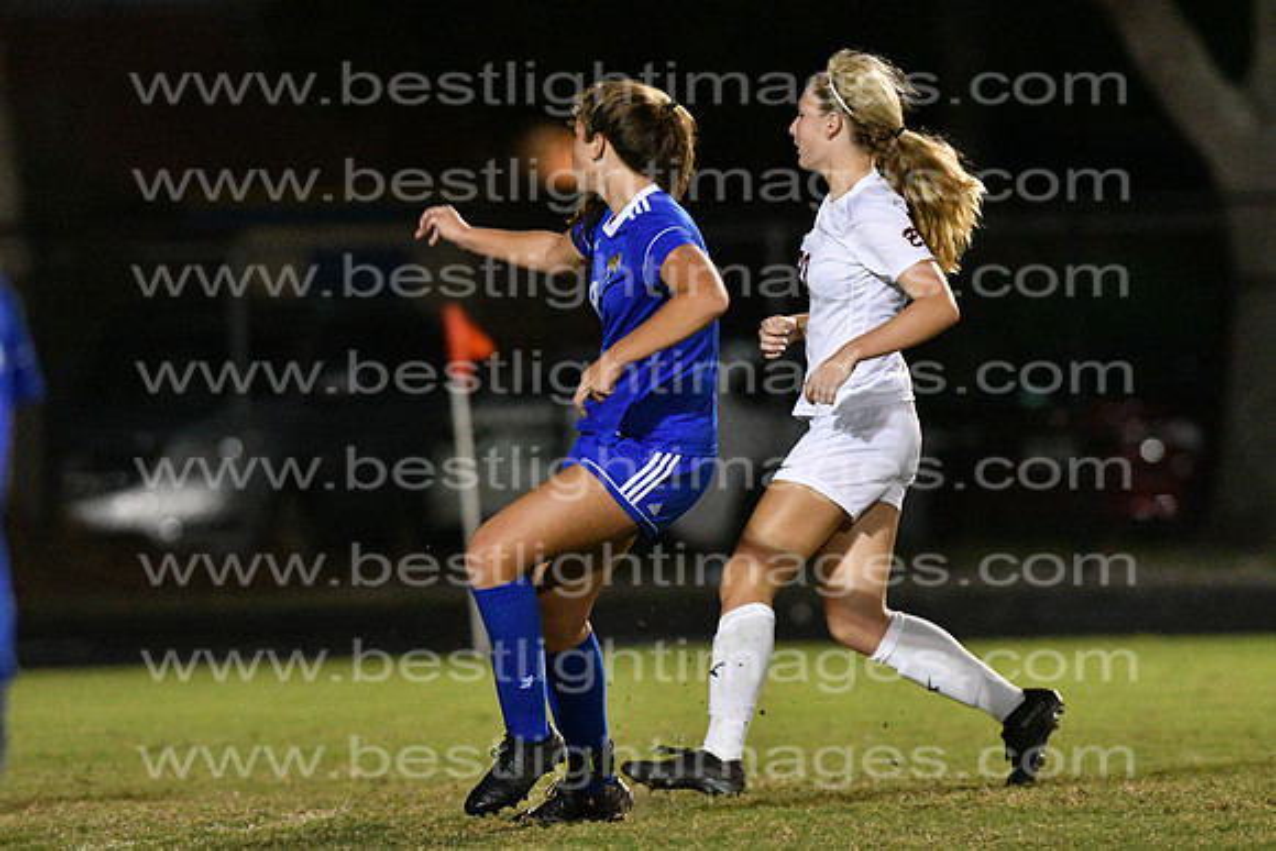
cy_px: 426
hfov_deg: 4.6
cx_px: 638
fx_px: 15953
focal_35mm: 450
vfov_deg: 3.1
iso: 10000
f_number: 3.5
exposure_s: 1/640
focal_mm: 300
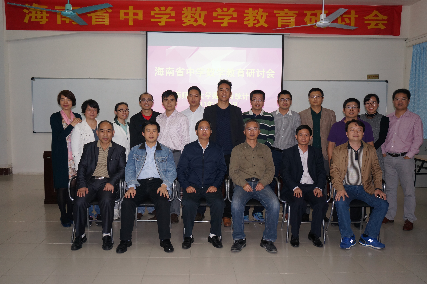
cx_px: 214
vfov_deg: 41.6
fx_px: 373
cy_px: 142
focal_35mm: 32
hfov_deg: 59.5
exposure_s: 1/60
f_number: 4
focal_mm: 21
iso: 500
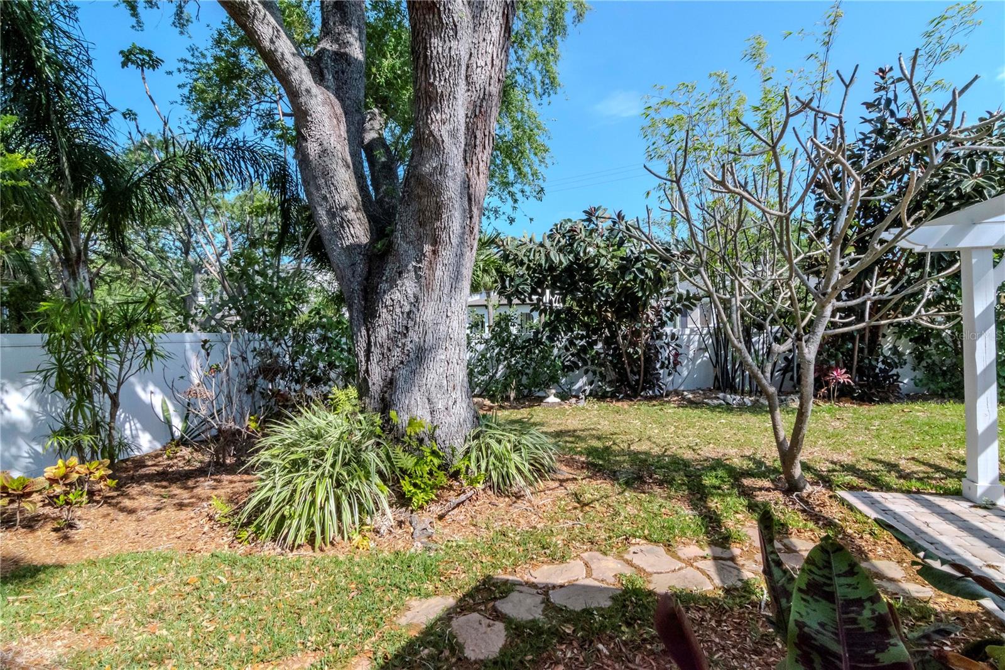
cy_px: 335
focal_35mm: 16
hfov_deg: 95.0
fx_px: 461
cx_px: 502
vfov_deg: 72.0
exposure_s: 1/640
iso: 1000
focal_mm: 11
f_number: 16
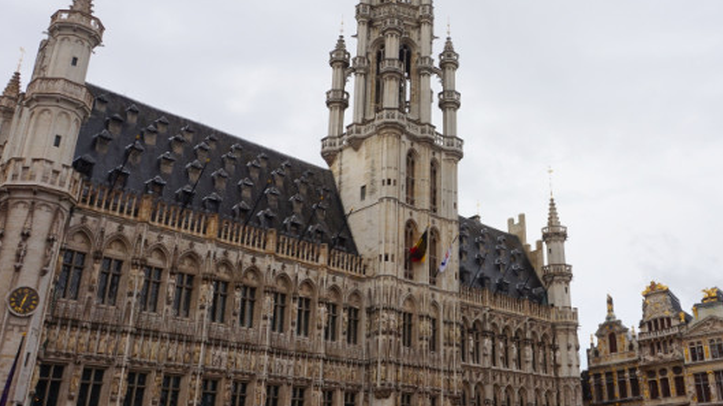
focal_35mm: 38
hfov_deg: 51.4
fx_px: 728
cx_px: 507
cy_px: 159
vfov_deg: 31.0
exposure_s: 1/80
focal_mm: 16
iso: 100
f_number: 14
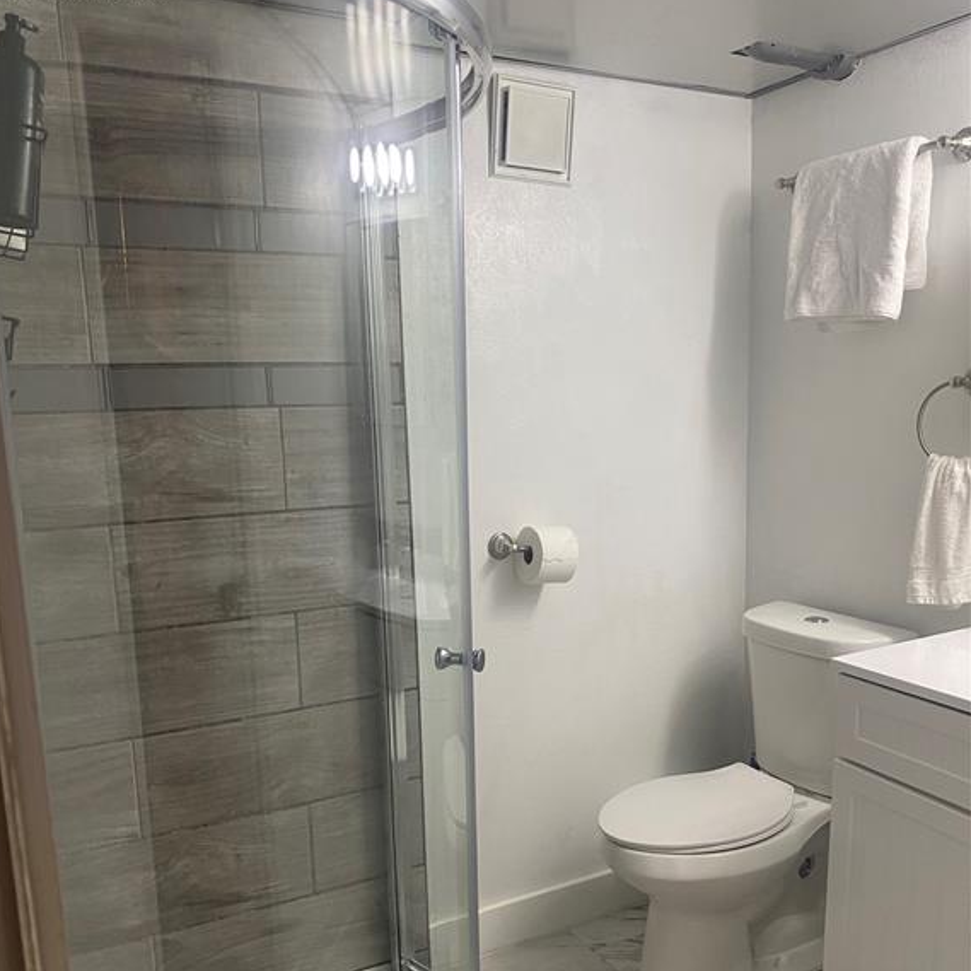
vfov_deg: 52.3
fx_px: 984
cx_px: 482
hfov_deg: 52.5
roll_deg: +0.7
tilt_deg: -10.1
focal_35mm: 31
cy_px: 565
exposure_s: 1/60
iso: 80
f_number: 1.8
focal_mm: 4.25
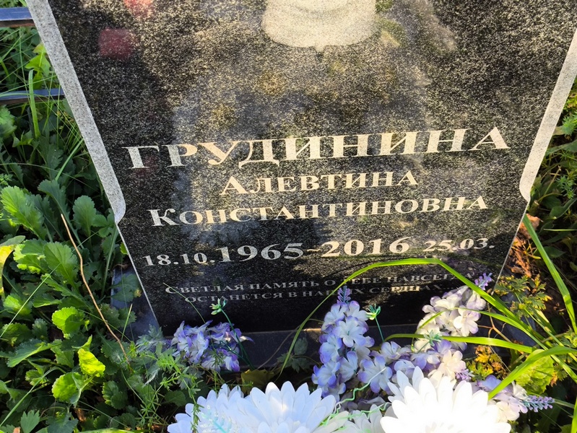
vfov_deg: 29.1
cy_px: 216
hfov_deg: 38.2
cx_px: 288
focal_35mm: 50
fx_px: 834
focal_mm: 4.71
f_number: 1.7
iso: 50
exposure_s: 1/240
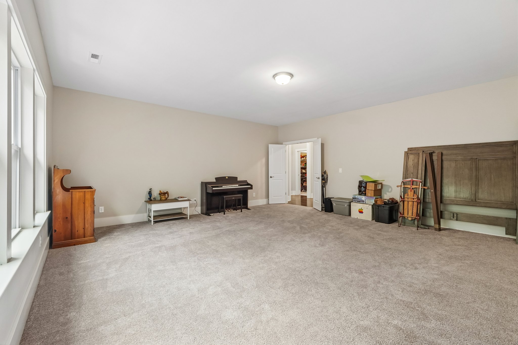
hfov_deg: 100.4
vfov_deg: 77.3
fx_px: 216
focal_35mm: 15
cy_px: 172
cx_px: 259
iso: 400
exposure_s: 1/3.33
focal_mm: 10
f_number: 8
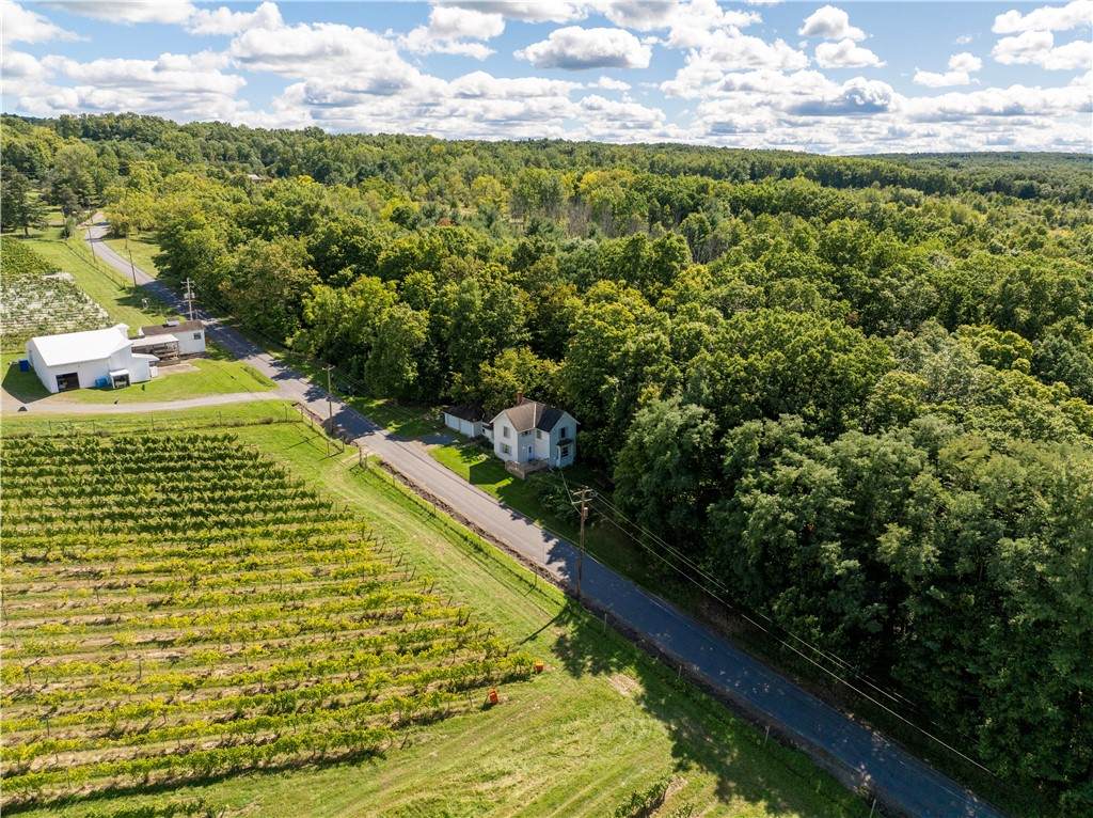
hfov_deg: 71.6
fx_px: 757
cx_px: 546
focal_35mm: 24
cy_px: 409
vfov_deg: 56.7
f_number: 2.8
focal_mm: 12.29
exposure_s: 1/200
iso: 280
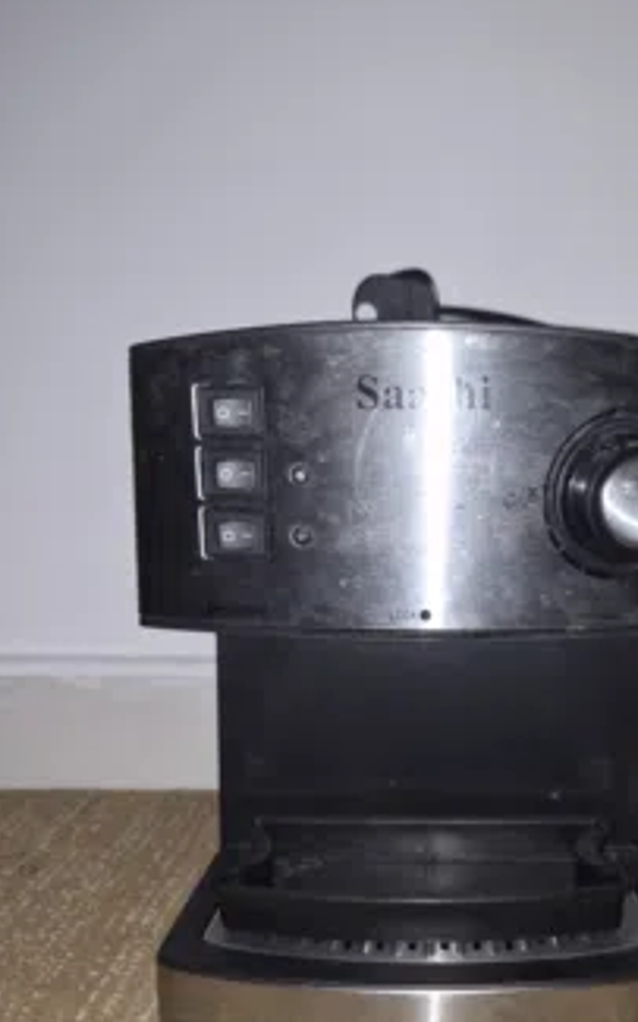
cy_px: 588
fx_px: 835
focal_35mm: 30
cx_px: 459
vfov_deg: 62.6
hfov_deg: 40.9
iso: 50
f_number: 1.8
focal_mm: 5.4
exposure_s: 1/50
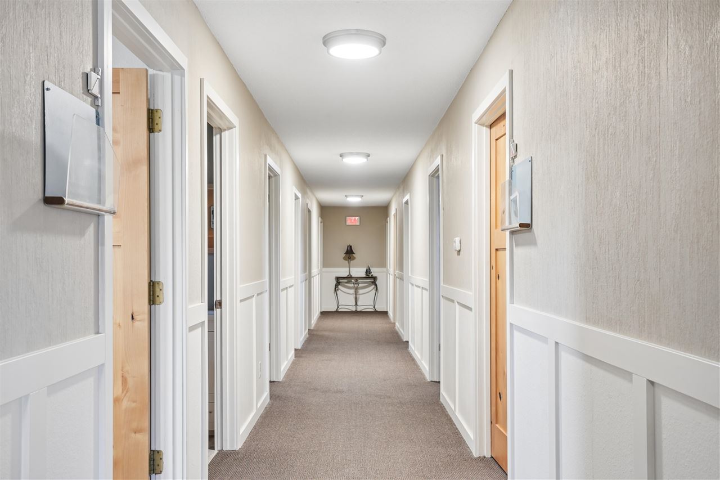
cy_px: 240
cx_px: 360
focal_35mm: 35
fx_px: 700
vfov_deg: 37.8
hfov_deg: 54.4
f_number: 9
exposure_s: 1/6
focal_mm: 35
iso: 640
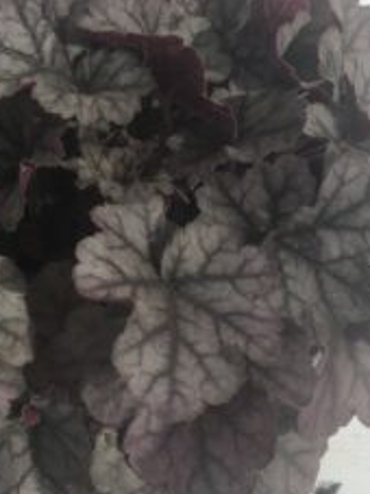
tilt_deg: -40.3
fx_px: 1740
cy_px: 230
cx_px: 124
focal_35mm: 122
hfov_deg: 12.1
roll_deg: -2.4
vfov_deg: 16.2
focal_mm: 6
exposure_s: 1/578
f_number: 2.4
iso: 16
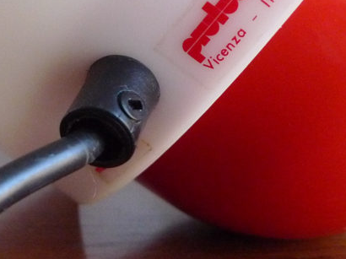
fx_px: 599
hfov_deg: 32.1
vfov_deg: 24.0
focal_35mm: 60
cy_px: 51
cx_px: 147
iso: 800
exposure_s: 1/125
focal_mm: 5.1
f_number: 2
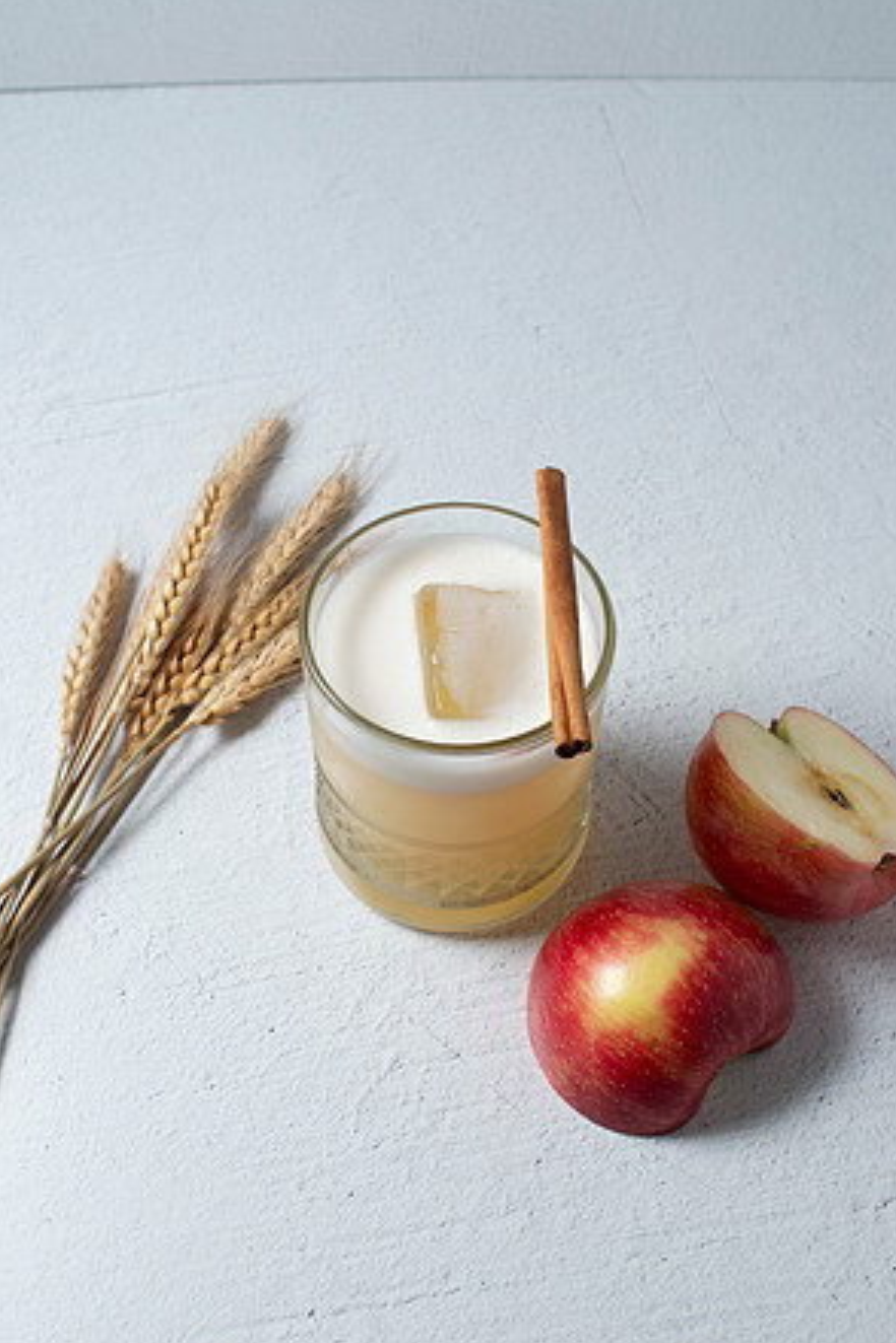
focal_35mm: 51
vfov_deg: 38.9
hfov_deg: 26.5
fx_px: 1904
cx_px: 451
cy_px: 667
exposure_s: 1/250
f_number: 8
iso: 200
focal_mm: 50
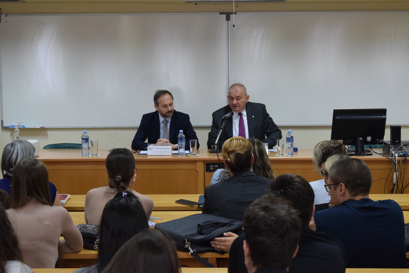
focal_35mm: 82
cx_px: 204
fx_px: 937
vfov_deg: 16.6
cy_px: 136
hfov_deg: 24.6
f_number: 5.6
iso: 2800
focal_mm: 55
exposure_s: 1/60
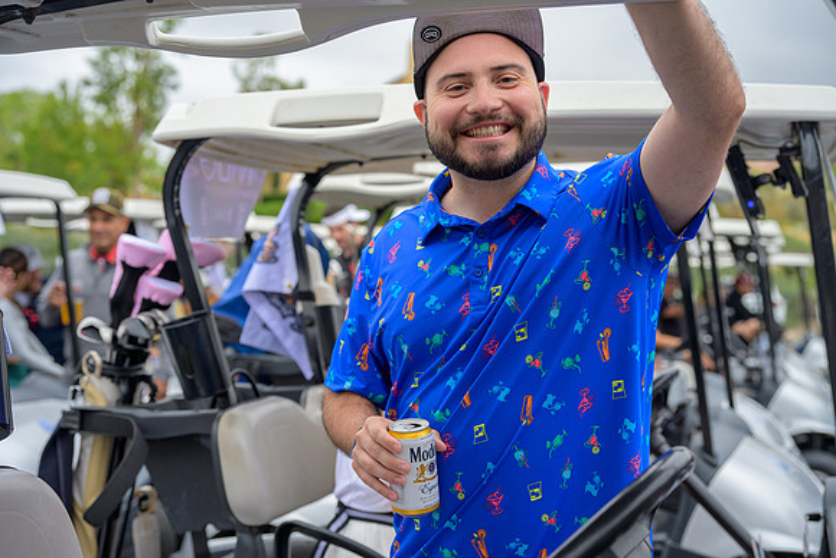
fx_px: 1324
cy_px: 279
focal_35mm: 57
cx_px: 418
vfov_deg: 23.8
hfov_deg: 35.0
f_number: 4
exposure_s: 1/200
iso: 100
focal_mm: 57
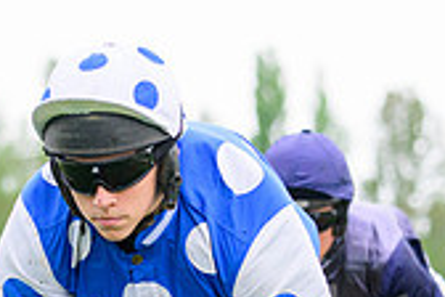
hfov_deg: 4.1
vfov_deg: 2.7
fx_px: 6180
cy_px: 505
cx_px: 265
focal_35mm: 500
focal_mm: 145
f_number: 5.6
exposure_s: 1/1250
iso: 1250
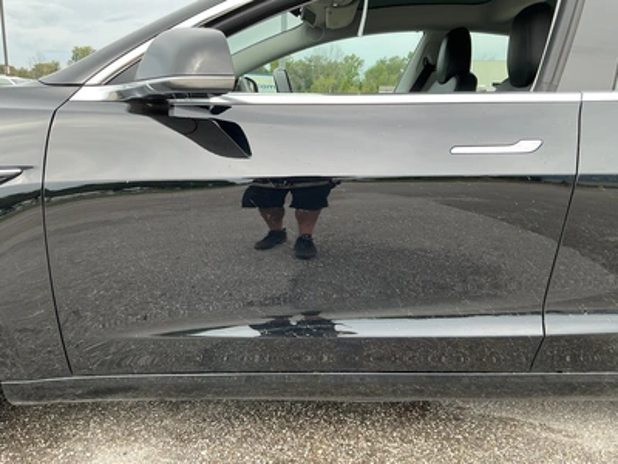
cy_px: 232
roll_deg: -3.1
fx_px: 500
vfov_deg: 49.7
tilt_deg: -14.2
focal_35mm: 28
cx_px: 309
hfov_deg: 63.4
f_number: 1.8
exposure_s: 1/177
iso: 25
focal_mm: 3
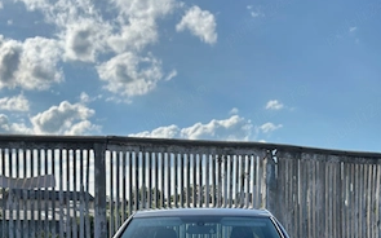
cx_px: 191
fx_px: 716
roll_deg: -0.7
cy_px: 232
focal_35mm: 69
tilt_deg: +0.5
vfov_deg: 18.4
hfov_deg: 29.8
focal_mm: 6.86
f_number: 1.78
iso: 80
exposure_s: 1/8197
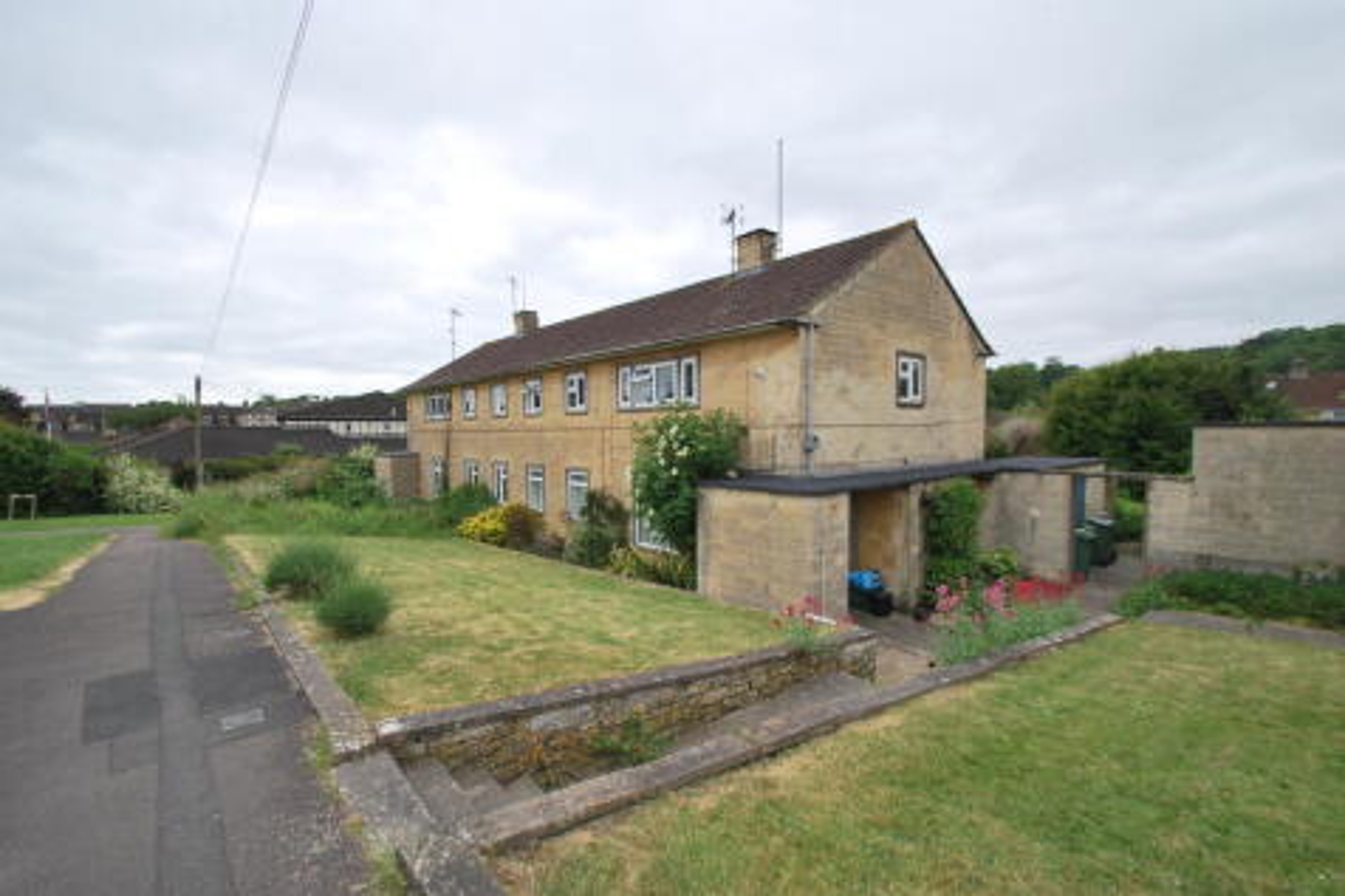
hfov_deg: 100.4
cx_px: 672
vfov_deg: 77.3
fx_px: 560
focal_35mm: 15
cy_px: 448
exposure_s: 1/200
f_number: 7.1
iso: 100
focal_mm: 10
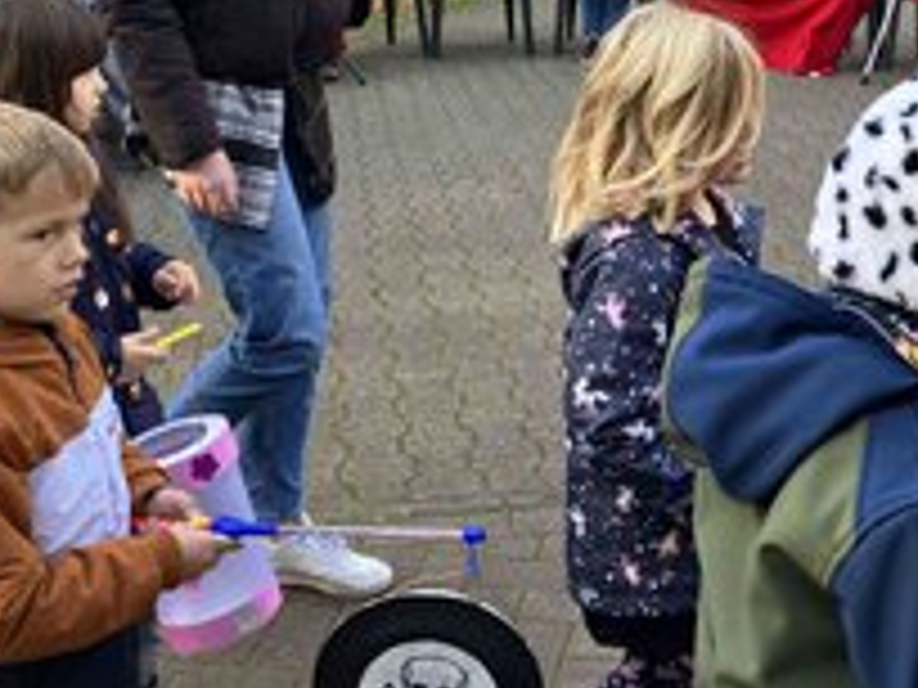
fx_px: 1459
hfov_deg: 34.8
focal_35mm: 55
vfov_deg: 25.5
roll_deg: -0.7
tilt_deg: -7.7
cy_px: 40
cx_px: 544
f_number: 1.8
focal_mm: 3.99
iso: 40
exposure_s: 1/121
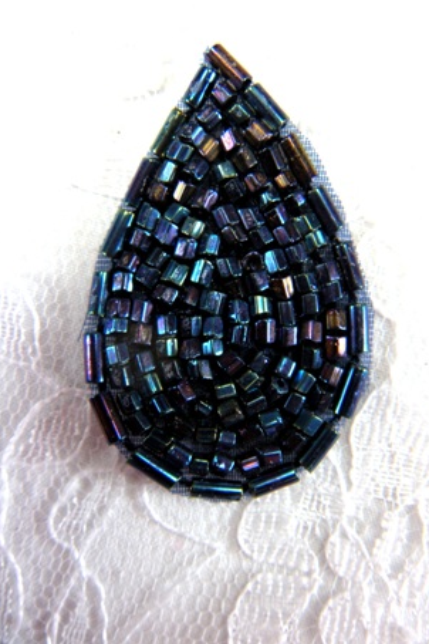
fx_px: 661
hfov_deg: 35.9
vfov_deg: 51.9
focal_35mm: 37
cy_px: 320
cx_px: 235
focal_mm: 5.9
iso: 64
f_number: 3.8
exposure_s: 1/64.3
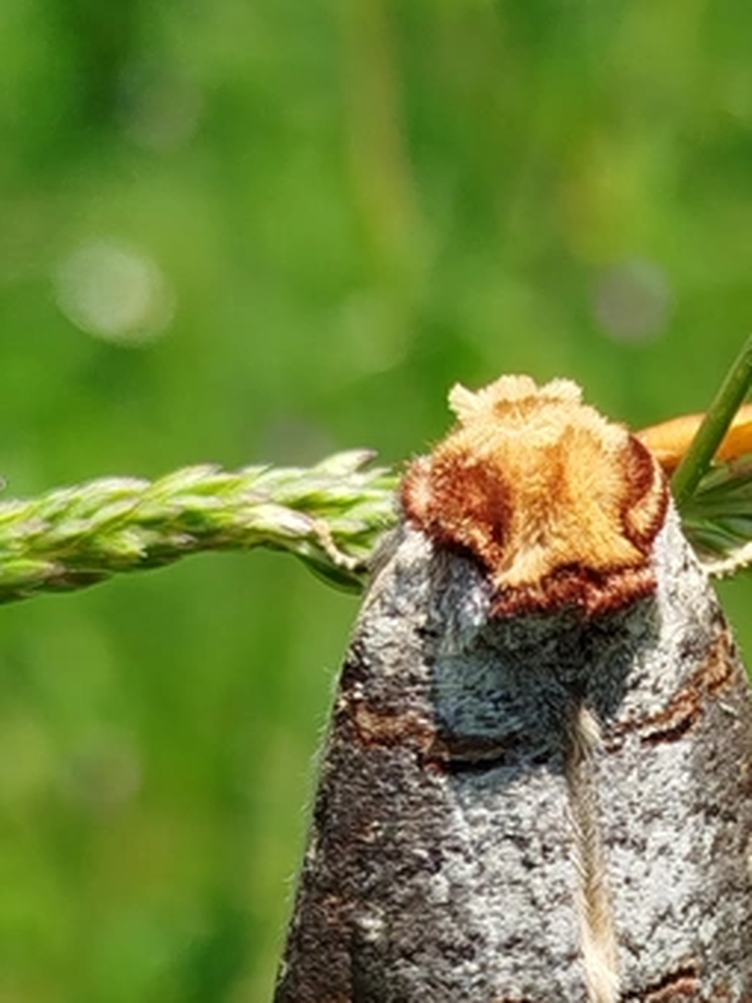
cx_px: 610
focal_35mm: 126
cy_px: 873
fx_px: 3650
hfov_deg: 11.7
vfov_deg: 15.5
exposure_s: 1/682
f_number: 1.7
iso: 50
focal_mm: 5.31
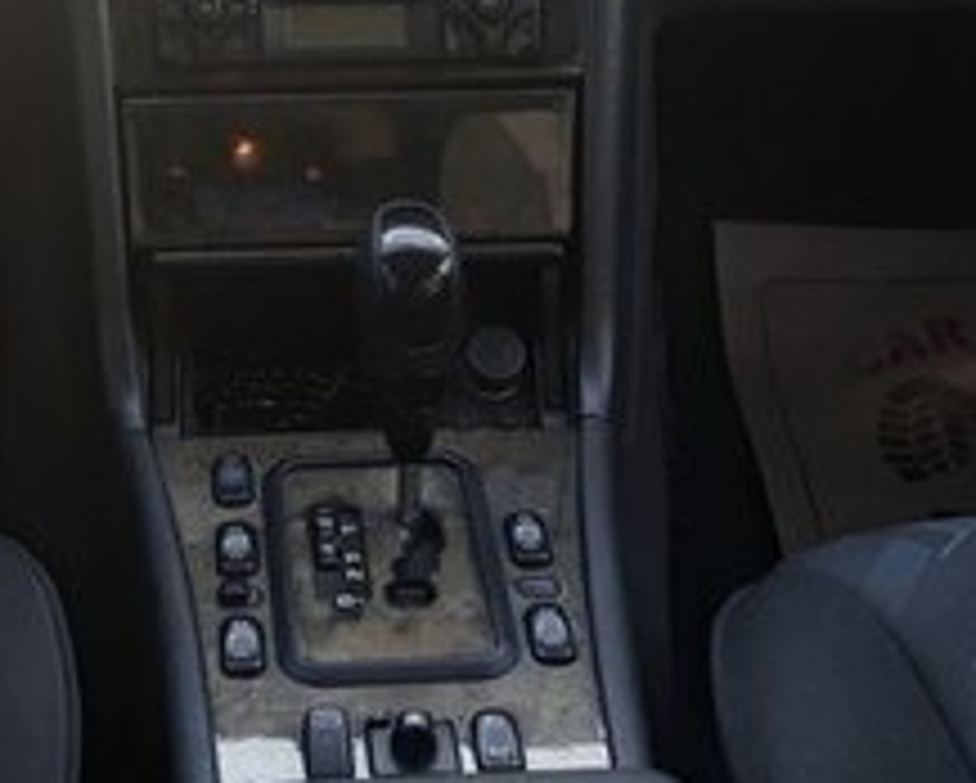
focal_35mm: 80
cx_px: 310
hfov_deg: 23.7
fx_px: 2313
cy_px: -169
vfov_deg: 18.2
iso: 40
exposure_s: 1/100
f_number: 1.7
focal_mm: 3.71
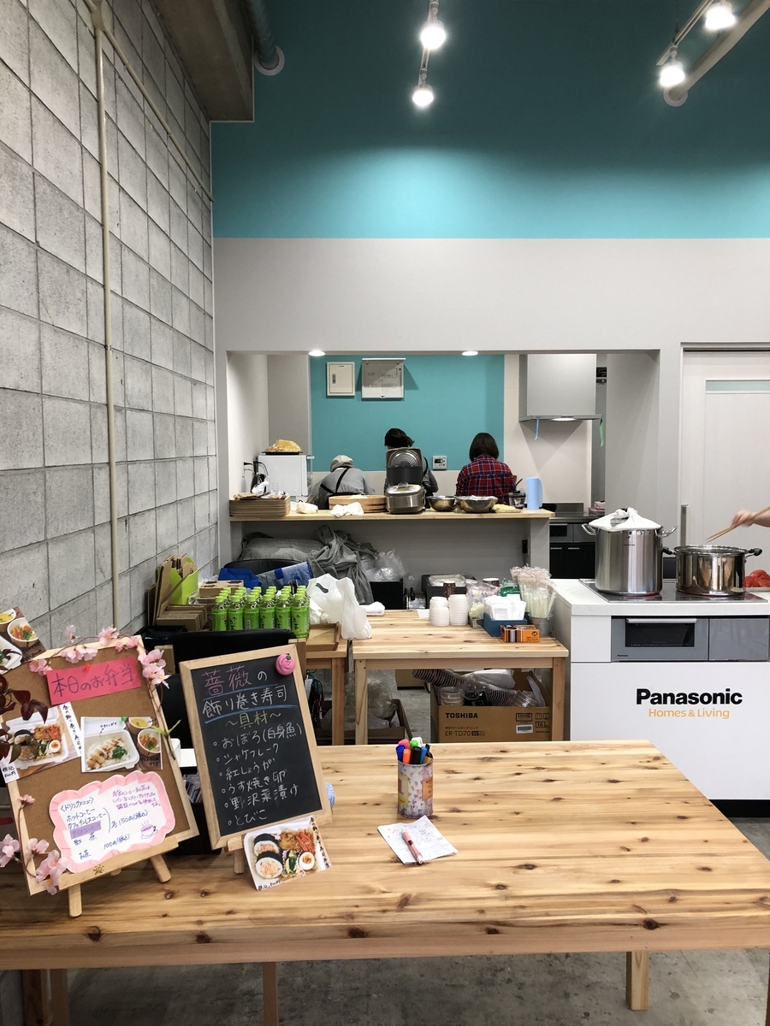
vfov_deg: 63.4
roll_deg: -0.1
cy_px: 513
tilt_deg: -4.0
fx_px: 830
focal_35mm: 28
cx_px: 385
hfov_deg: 49.7
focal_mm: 3.99
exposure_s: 1/20
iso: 40
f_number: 1.8
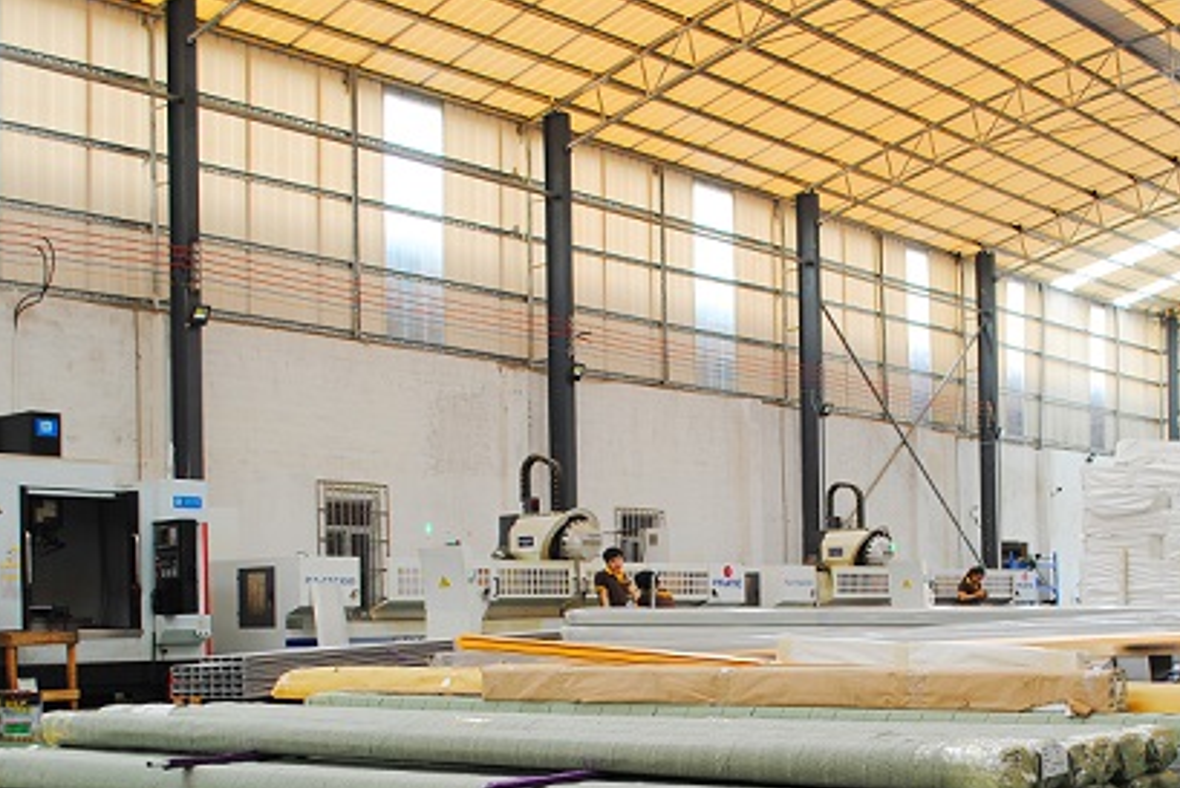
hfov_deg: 37.8
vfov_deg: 25.6
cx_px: 773
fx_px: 1705
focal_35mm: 52
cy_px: 612
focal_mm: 22
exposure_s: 1/30
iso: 100
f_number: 5
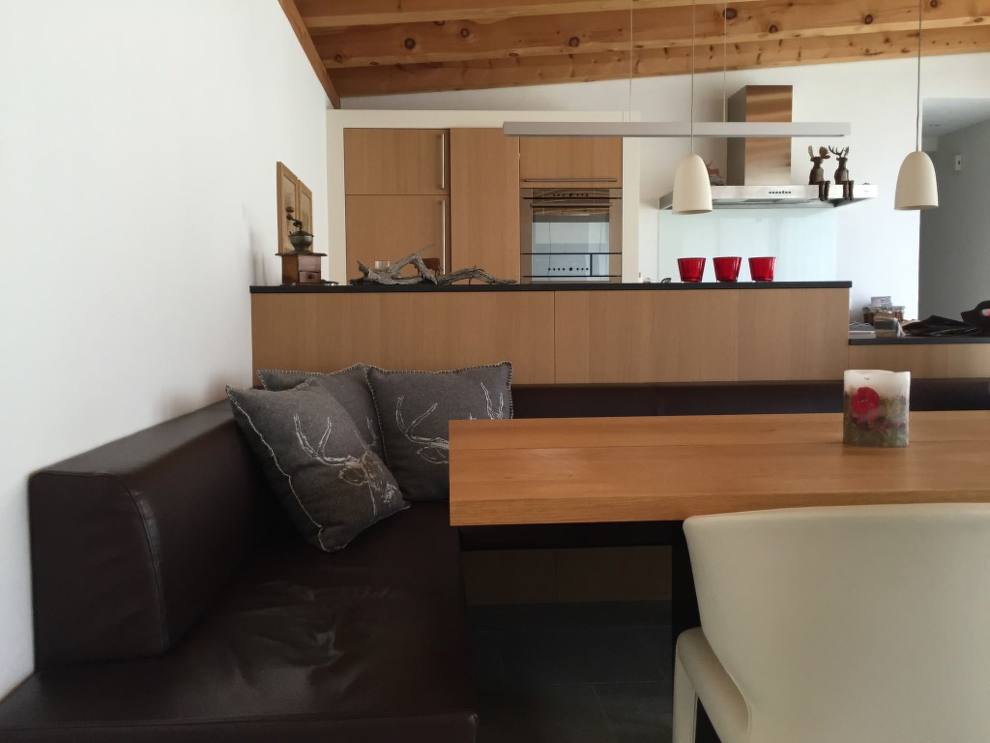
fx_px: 829
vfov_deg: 48.2
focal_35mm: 29
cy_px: 372
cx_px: 495
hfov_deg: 61.7
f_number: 2.2
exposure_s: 1/30
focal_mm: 4.15
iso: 40
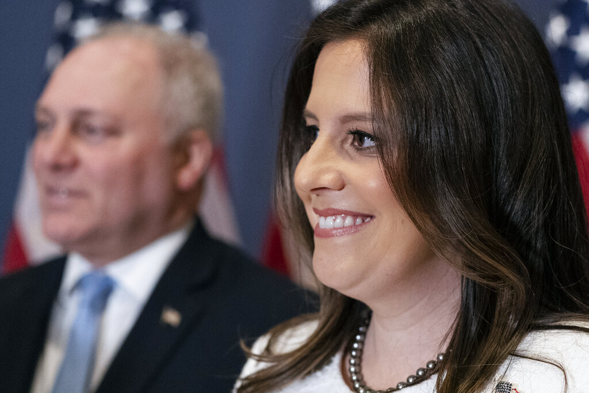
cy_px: 196
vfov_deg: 13.0
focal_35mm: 105
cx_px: 294
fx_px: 1718
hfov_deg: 19.5
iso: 8000
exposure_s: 1/500
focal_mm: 70
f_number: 2.8
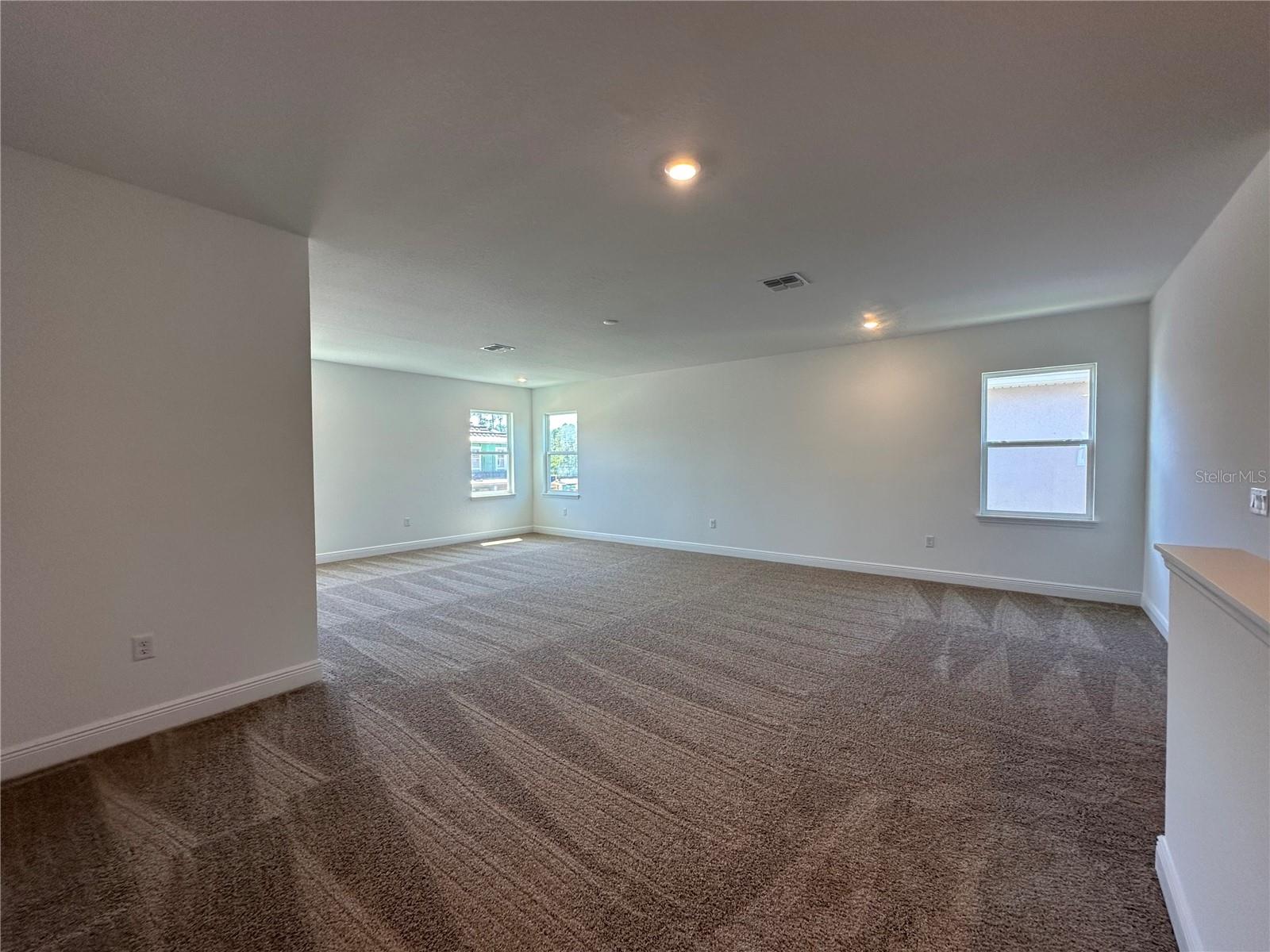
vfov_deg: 85.7
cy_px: 476
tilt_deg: -1.1
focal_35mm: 14
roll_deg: -0.3
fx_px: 514
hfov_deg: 102.1
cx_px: 635
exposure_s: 1/120
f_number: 2.2
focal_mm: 2.22
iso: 100
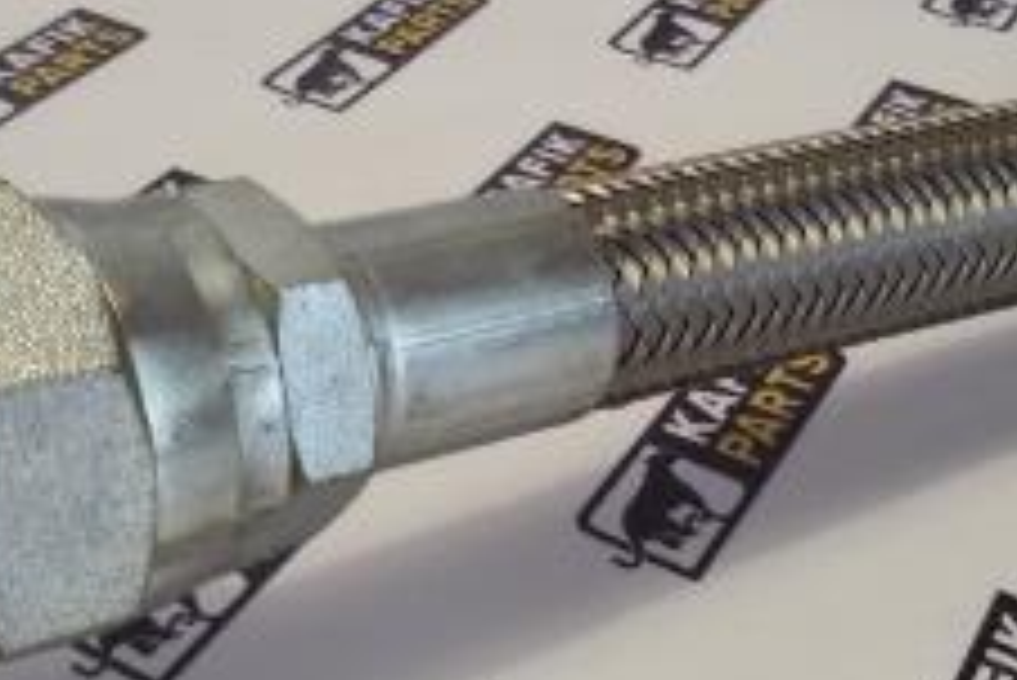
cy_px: 471
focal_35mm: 77
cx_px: 580
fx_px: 2177
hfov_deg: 26.3
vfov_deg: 17.7
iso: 64
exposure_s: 1/50
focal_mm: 2.93
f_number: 2.4
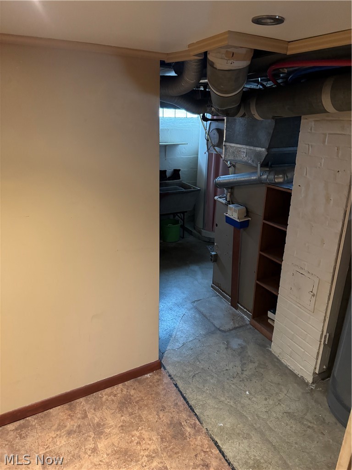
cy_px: 235
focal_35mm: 24
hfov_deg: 56.8
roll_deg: -1.9
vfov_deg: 71.6
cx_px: 176
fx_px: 325
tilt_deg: -20.1
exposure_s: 1/40
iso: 800
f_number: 1.78
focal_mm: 6.76
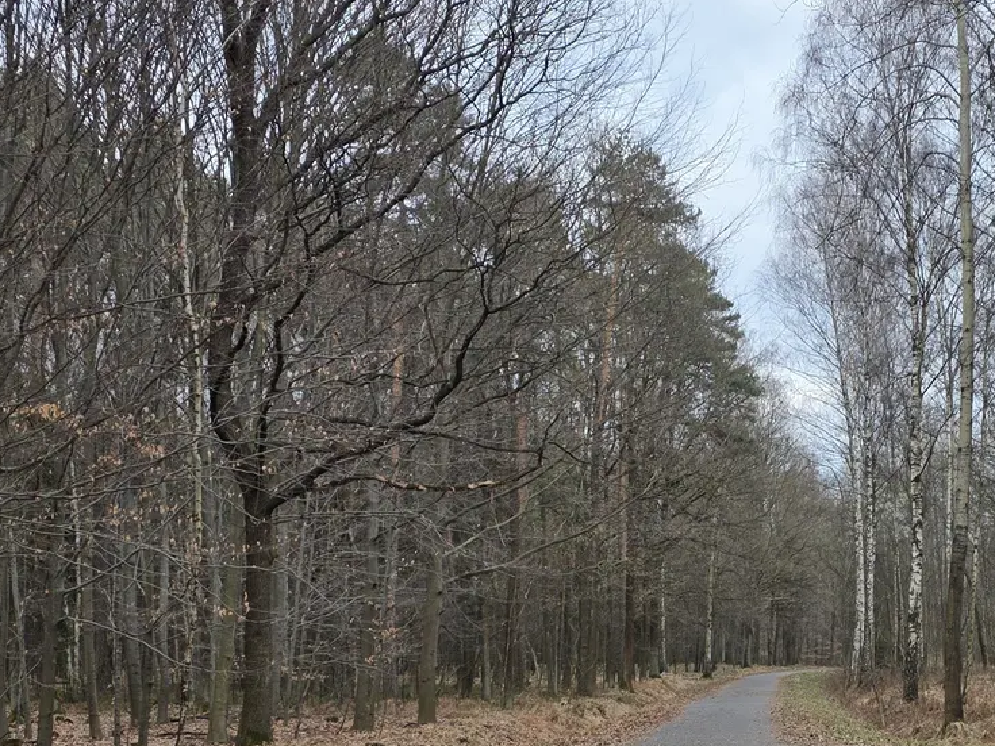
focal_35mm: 60
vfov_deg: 23.7
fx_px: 1725
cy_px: 687
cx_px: 738
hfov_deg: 31.6
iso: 32
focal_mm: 6.3
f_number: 1.7
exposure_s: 1/180
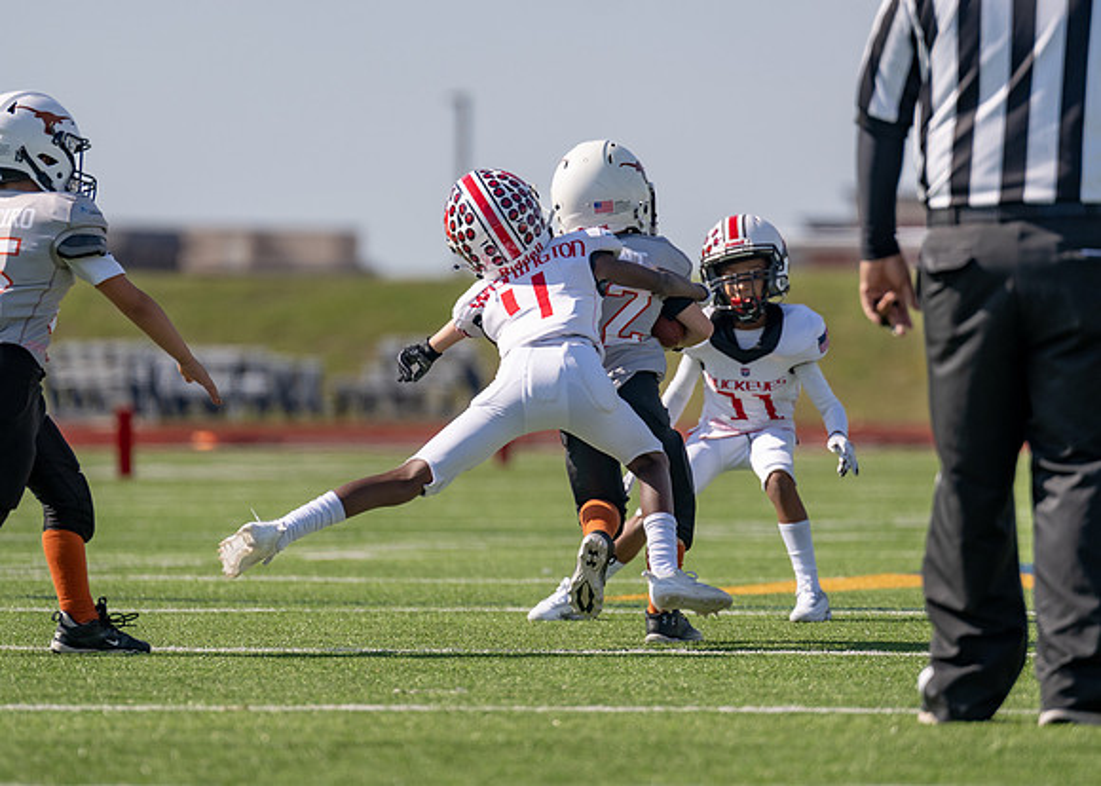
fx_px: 12510
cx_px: 588
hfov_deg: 5.0
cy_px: 355
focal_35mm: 400
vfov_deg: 3.6
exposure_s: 1/2000
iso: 160
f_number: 4
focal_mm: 280
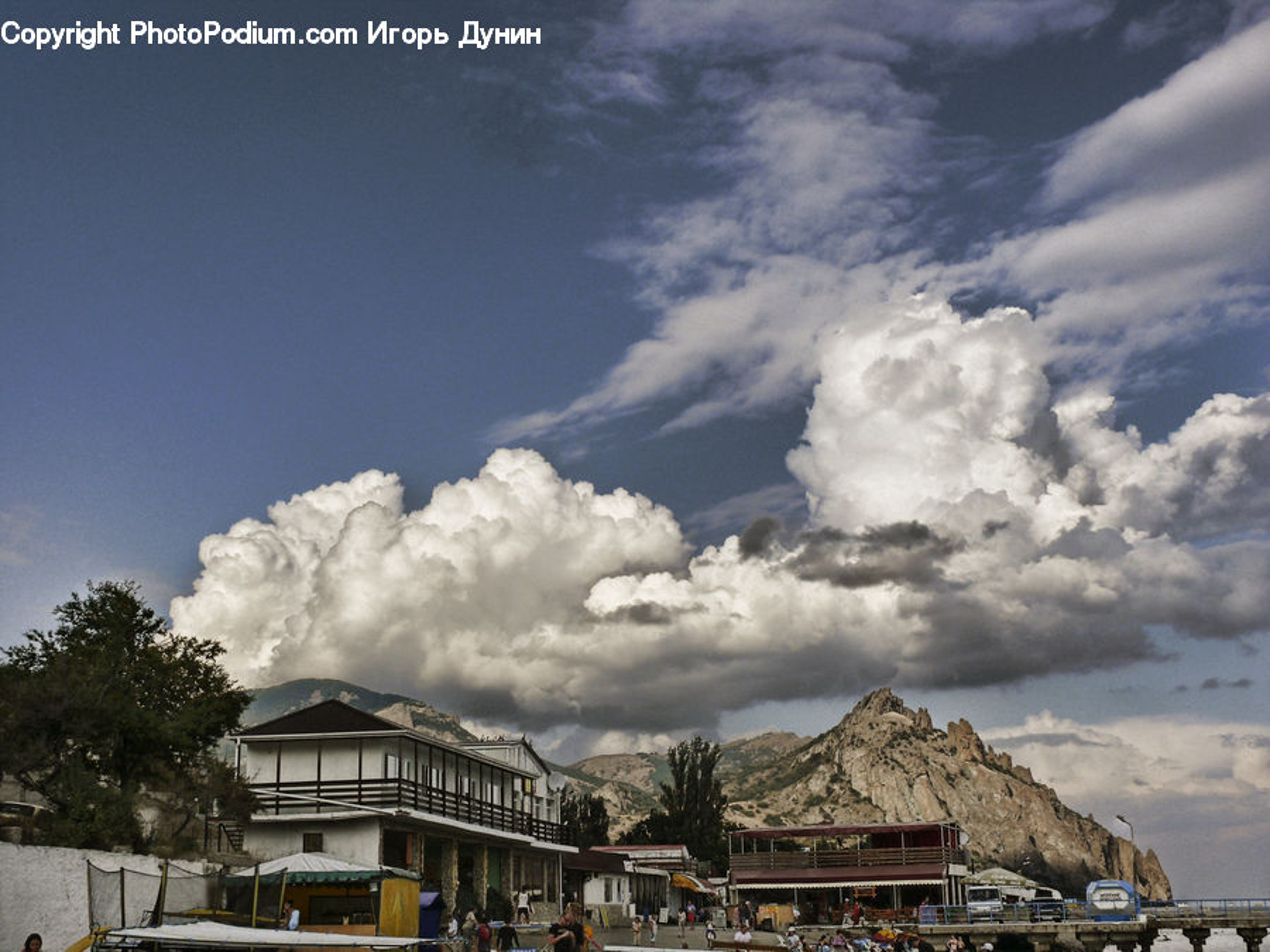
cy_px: 476
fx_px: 1651
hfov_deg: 42.1
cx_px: 635
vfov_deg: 32.2
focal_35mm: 45
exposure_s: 1/500
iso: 100
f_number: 8
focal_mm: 9.5
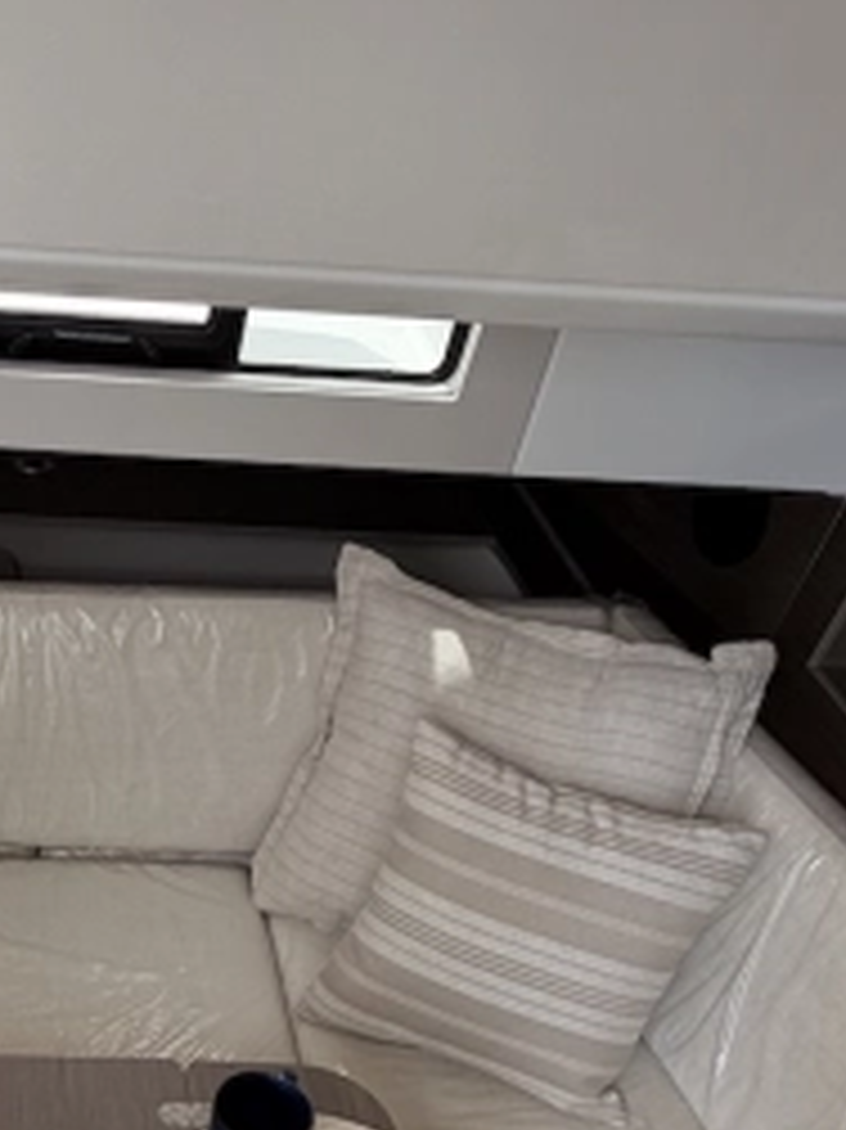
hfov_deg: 32.4
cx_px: 4
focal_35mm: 41
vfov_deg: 43.9
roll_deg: -5.4
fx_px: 1337
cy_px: 882
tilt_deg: -42.5
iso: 80
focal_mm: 2.22
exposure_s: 1/121
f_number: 2.2
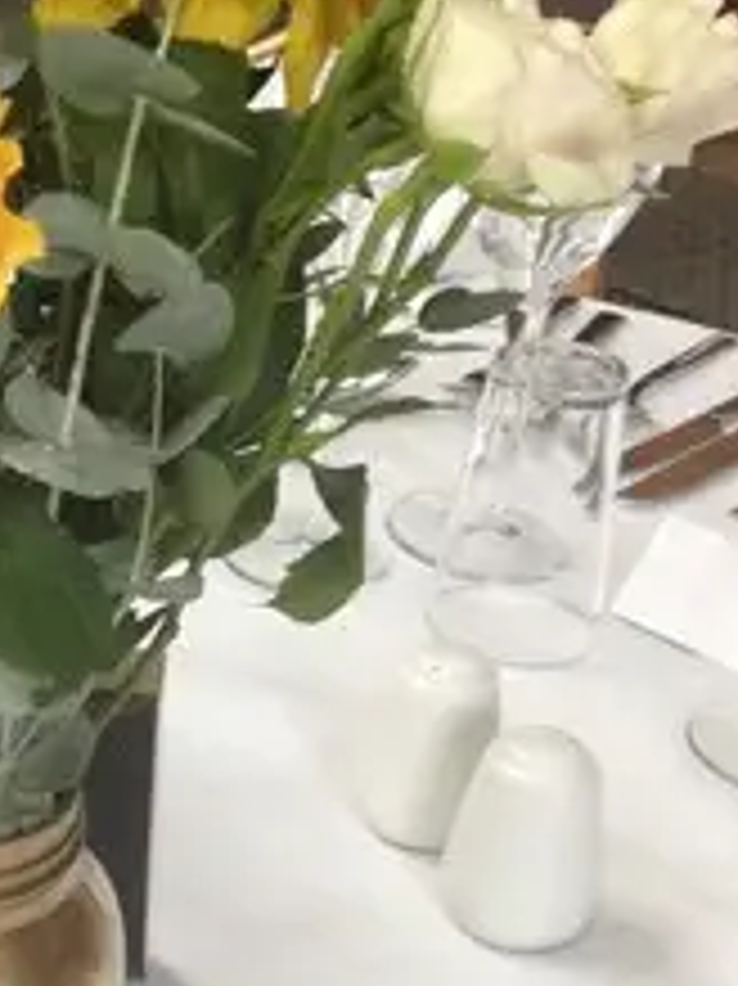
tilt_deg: -30.2
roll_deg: -1.9
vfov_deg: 22.0
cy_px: 606
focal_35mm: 89
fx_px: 2532
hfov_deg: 16.0
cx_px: -117
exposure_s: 1/20
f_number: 2.4
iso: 160
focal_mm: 4.28
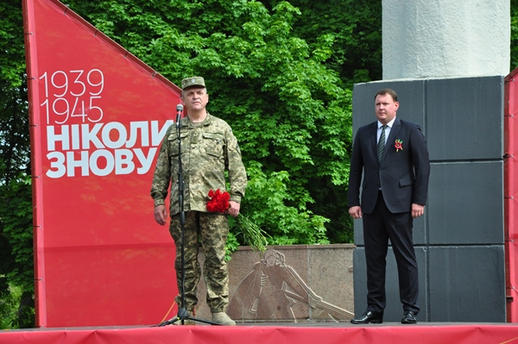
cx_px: 259
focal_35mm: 158
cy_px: 172
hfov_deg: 13.1
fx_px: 2264
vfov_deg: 8.7
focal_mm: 105
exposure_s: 1/640
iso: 800
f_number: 10
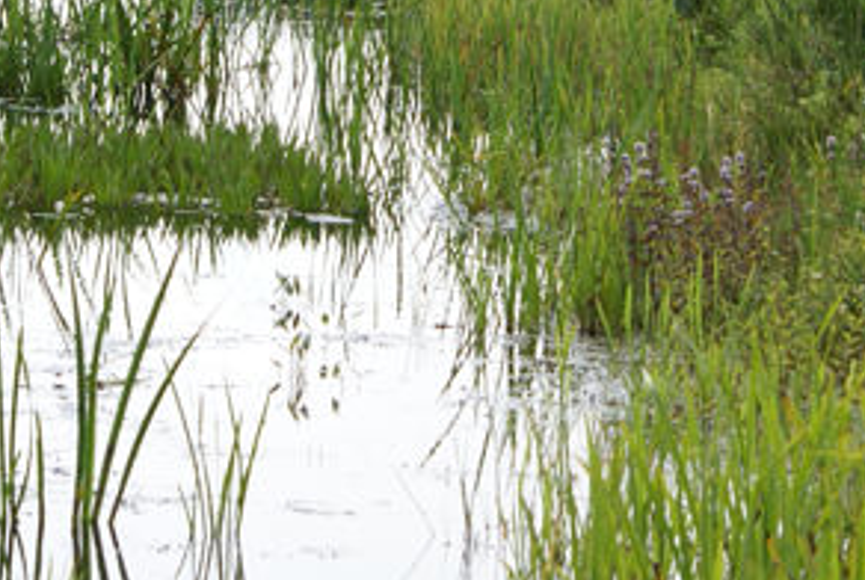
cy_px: -192
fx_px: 9871
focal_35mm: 410
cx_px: 258
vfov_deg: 3.4
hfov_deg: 5.0
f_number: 9
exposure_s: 1/250
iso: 100
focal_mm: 90
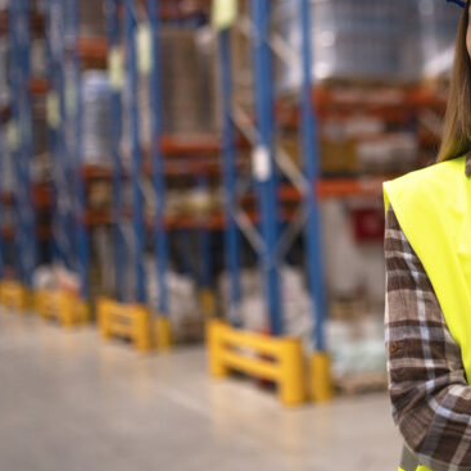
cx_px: 548
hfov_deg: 19.8
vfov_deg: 20.7
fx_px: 1278
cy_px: 128
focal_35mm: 83
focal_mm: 35
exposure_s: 1/200
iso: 500
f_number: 1.4
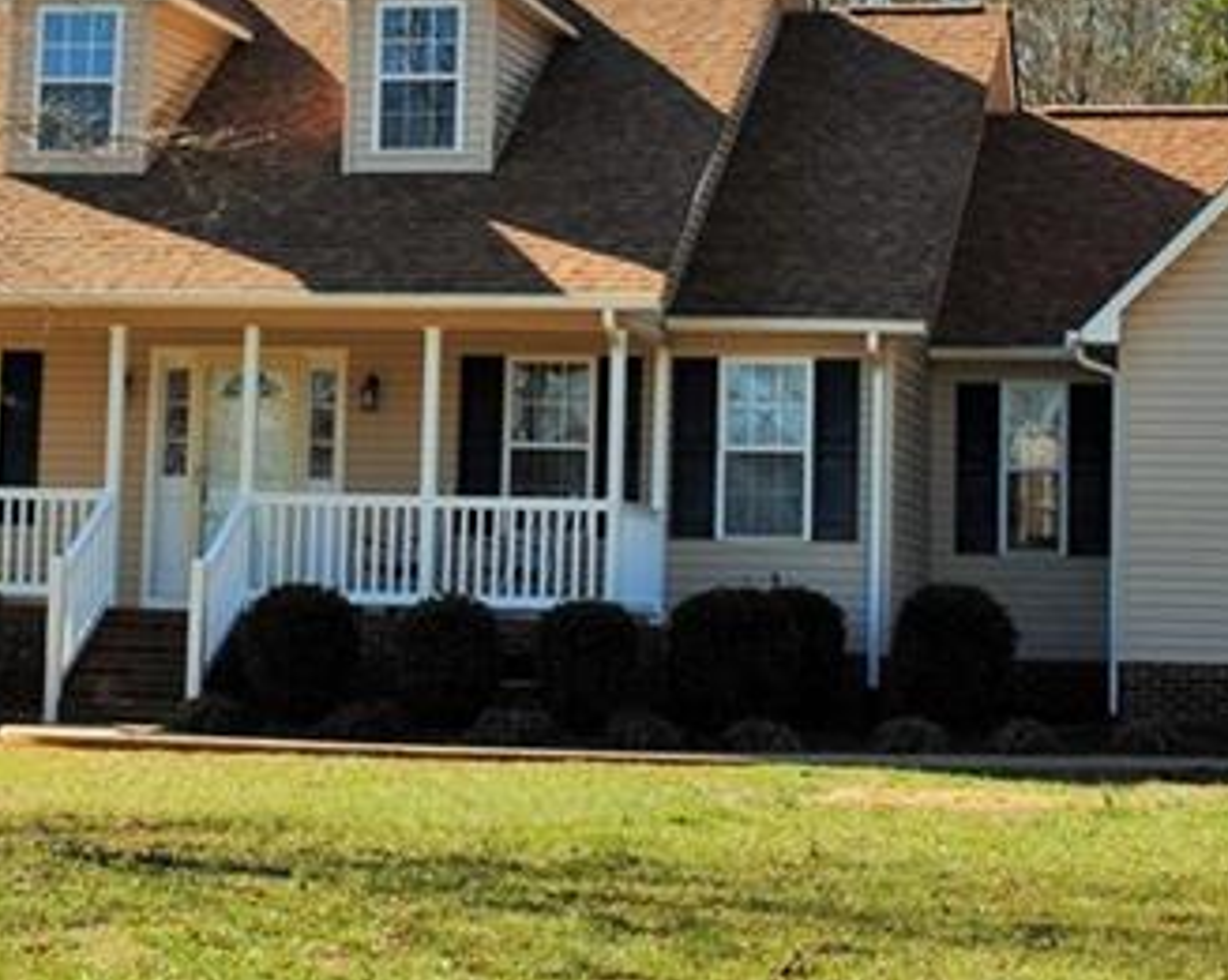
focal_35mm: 106
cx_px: 530
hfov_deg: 18.1
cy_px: 113
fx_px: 3849
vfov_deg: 14.4
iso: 100
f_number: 7.1
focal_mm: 24
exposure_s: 1/200
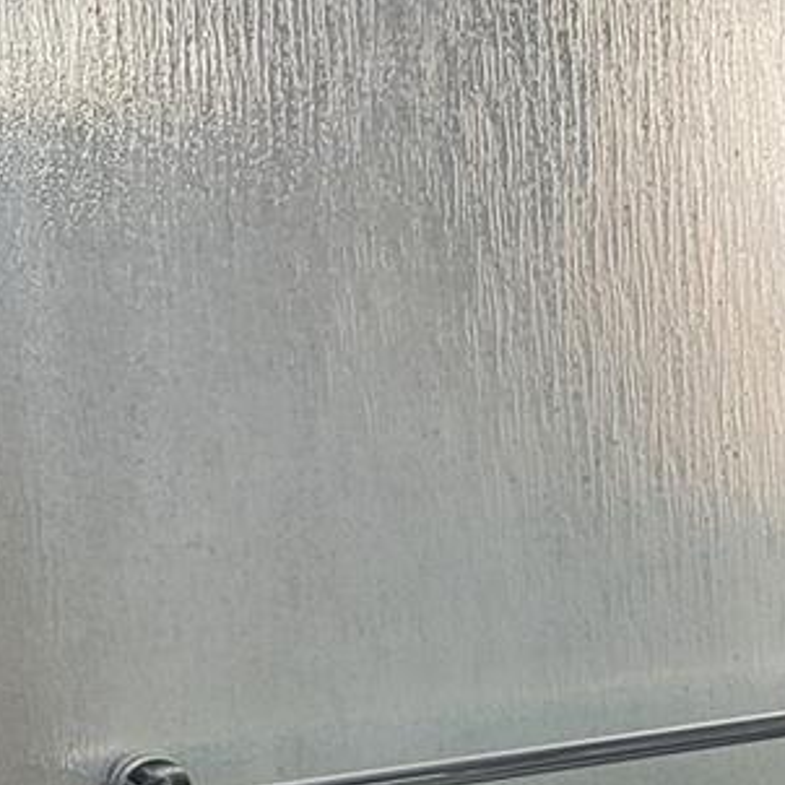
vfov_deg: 14.7
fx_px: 3002
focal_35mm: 117
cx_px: 1188
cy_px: 725
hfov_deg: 13.9
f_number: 1.8
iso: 250
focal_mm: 5.4
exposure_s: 1/120
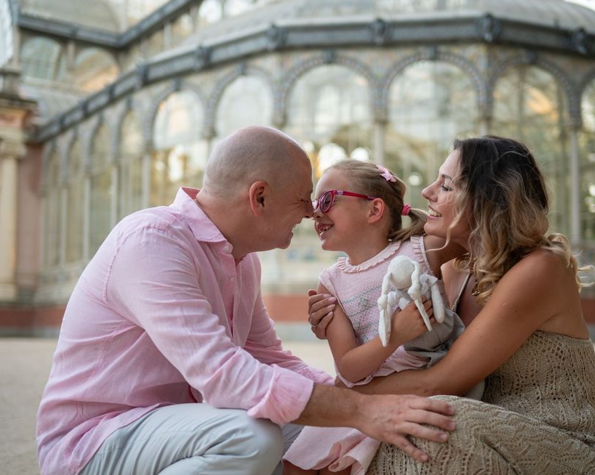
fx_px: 898
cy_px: 263
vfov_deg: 29.7
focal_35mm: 51
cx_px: 354
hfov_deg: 36.5
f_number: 2
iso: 200
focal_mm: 40
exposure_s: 1/320
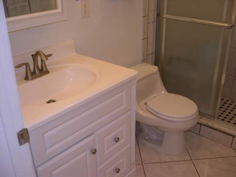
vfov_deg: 37.7
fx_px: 259
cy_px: 88
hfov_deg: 49.0
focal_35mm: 38
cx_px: 118
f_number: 2.8
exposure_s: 1/30
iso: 100
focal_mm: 8
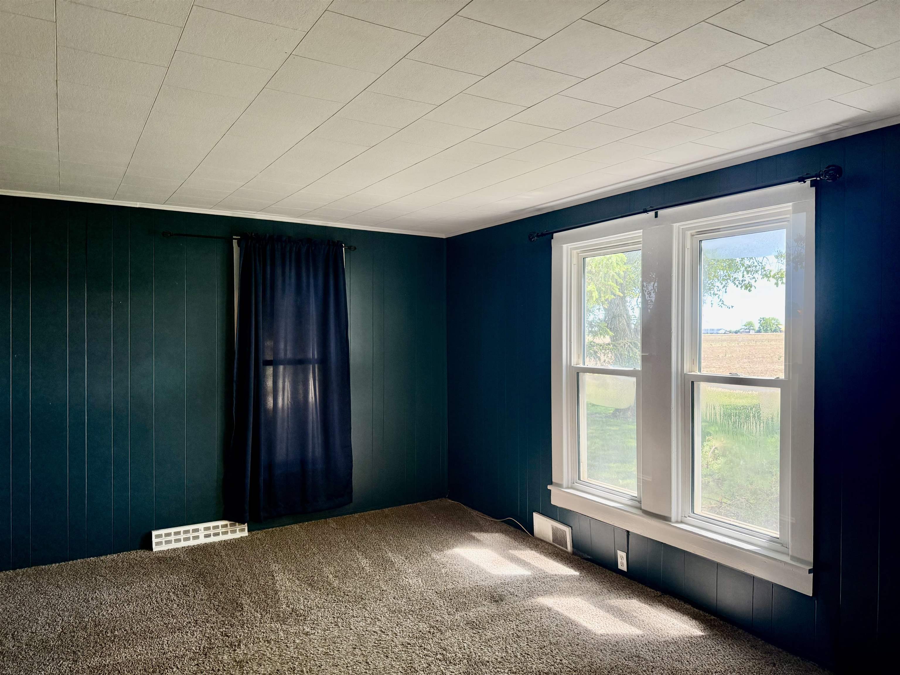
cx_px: 450
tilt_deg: -0.4
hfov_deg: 71.6
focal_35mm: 24
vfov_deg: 56.8
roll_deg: -0.8
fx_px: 624
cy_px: 338
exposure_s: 1/120
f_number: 1.78
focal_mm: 6.76
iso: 200
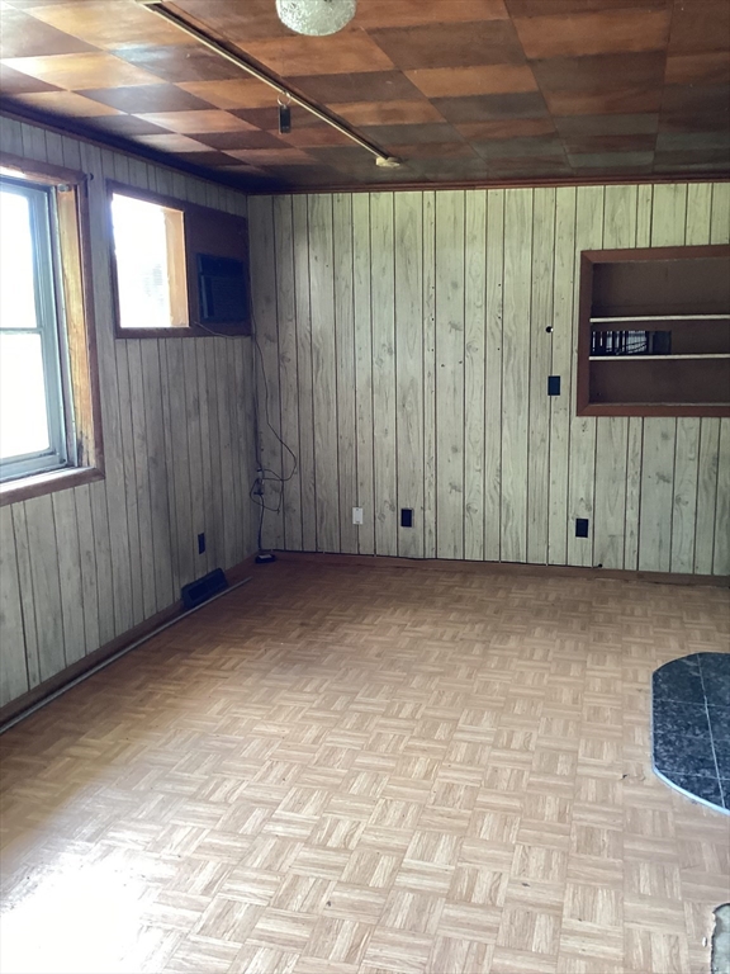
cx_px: 365
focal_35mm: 31
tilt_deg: -12.2
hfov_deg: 45.4
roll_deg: +0.5
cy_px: 487
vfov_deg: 58.4
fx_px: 872
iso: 125
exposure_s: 1/60
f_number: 2.4
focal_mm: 3.3
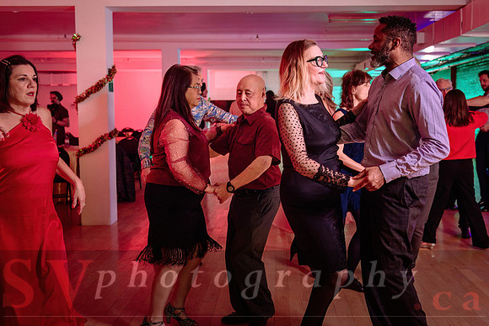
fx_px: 558
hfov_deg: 47.2
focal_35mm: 41
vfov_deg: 32.6
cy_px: 148
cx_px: 275
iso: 1000
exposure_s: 1/125
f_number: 3.5
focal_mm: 36
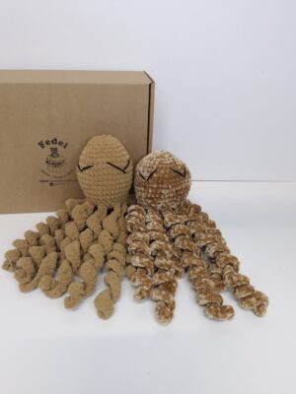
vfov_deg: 73.9
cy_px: 197
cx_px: 148
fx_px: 262
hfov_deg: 58.9
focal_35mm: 23
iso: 80
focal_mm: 5.54
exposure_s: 1/50
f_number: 1.8
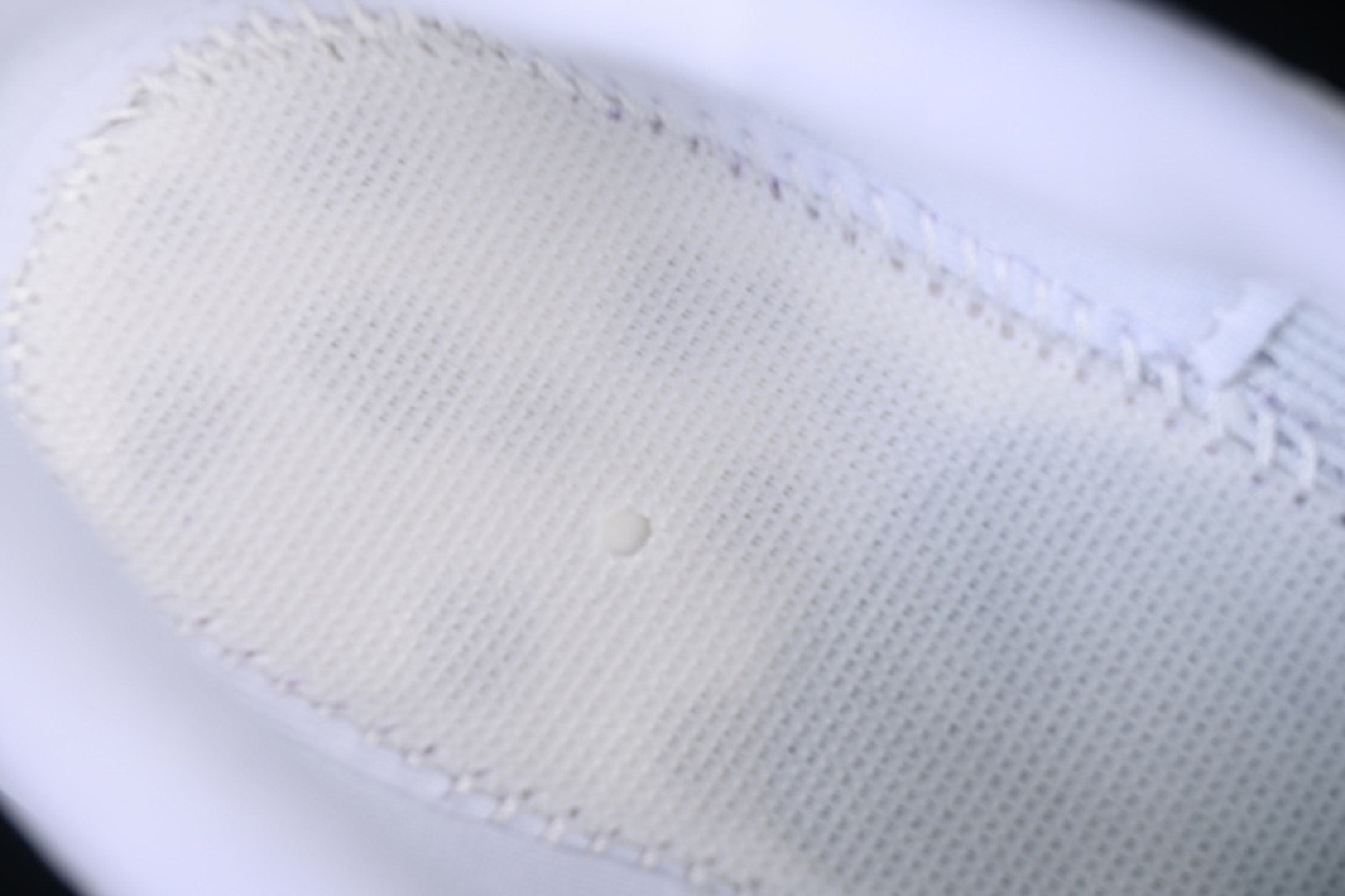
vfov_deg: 18.2
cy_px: 448
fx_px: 2802
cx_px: 672
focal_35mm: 75
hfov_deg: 27.0
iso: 160
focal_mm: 50
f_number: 7.1
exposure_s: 1/80
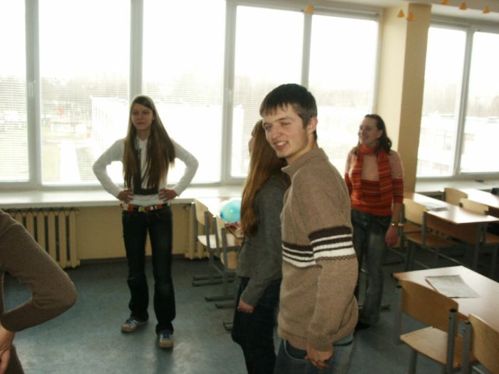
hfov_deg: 52.6
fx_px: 505
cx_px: 250
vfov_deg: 40.7
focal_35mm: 35
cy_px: 187
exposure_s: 1/125
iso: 200
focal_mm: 7.2
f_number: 3
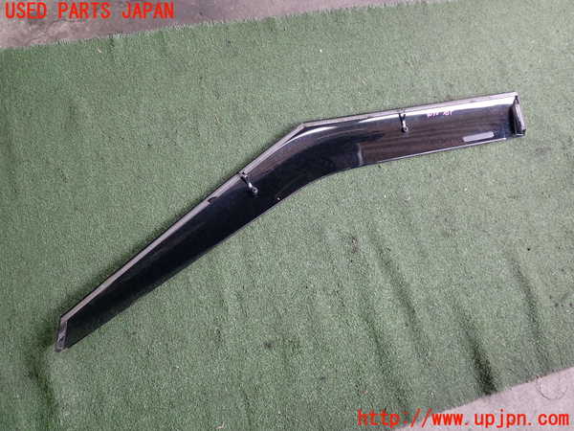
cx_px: 287
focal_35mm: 30
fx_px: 497
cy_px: 216
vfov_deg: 46.8
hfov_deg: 60.0
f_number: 2.3
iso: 200
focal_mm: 5.4
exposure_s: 1/60
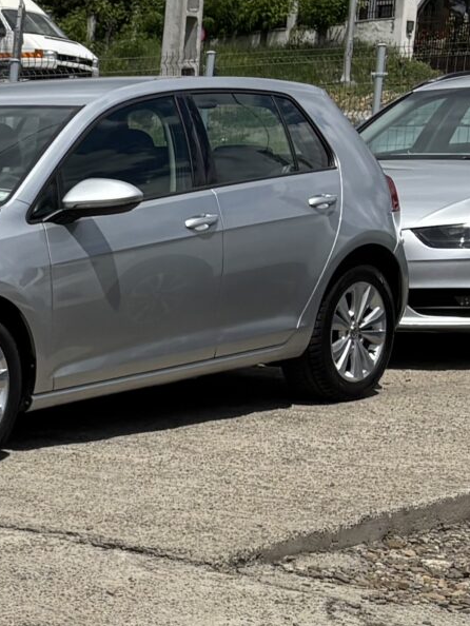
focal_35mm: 112
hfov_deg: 10.6
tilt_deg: -4.3
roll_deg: -1.9
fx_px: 2026
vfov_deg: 17.5
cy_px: 462
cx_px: -791
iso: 50
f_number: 1.6
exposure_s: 1/9901
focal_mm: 5.96
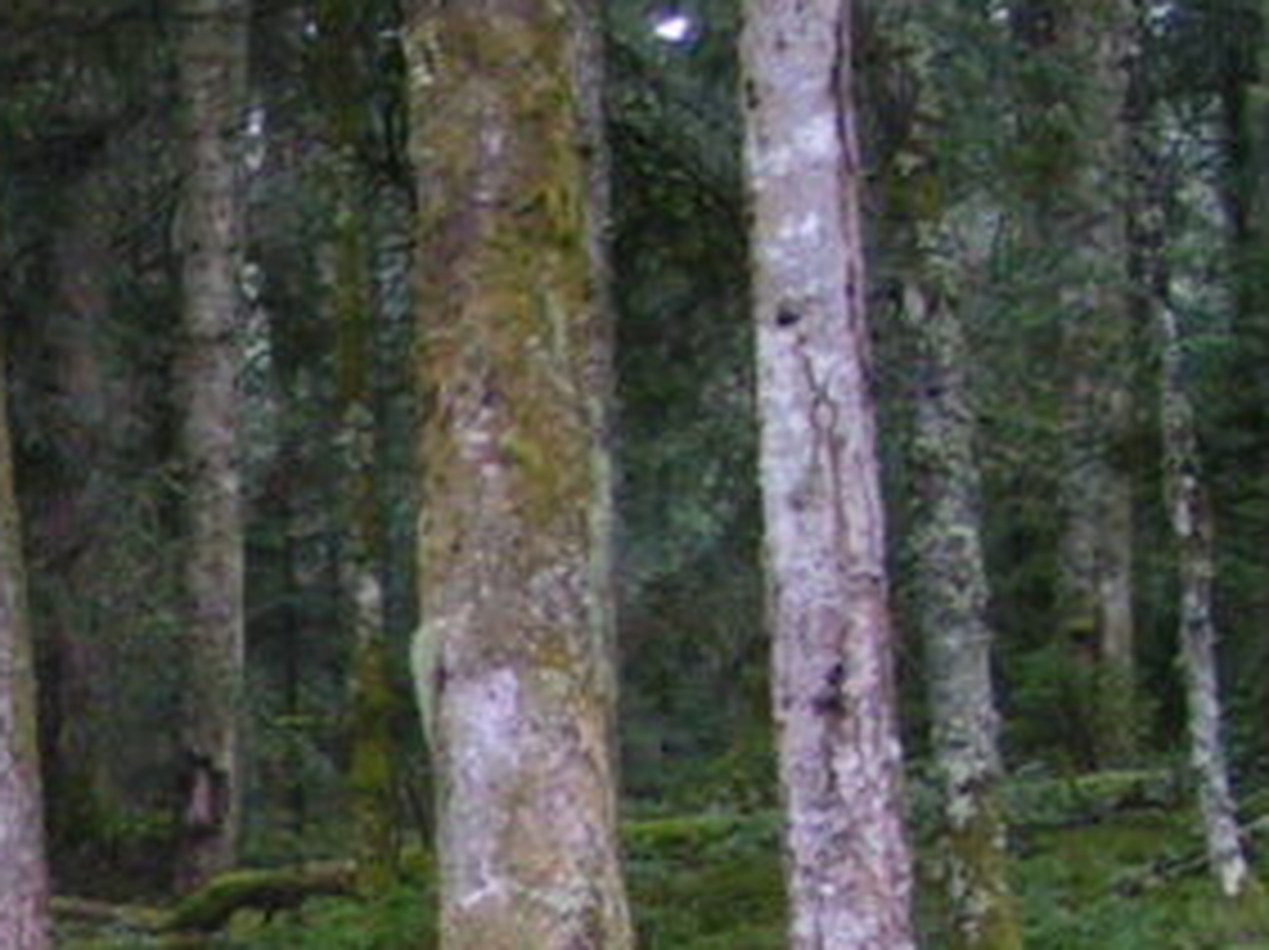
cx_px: -922
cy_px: 824
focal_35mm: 138
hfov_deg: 13.1
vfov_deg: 10.7
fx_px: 5055
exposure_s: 1/40
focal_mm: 5.8
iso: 160
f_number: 2.8
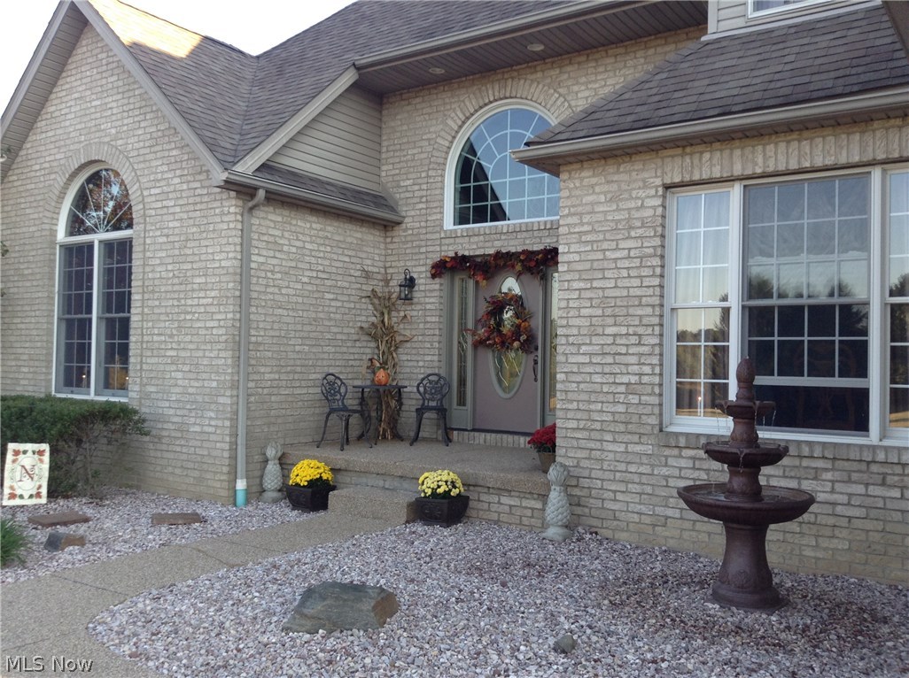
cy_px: 339
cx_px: 454
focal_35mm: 33
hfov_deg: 55.4
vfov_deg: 42.8
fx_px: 865
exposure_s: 1/120
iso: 32
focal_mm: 3.3
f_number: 2.4
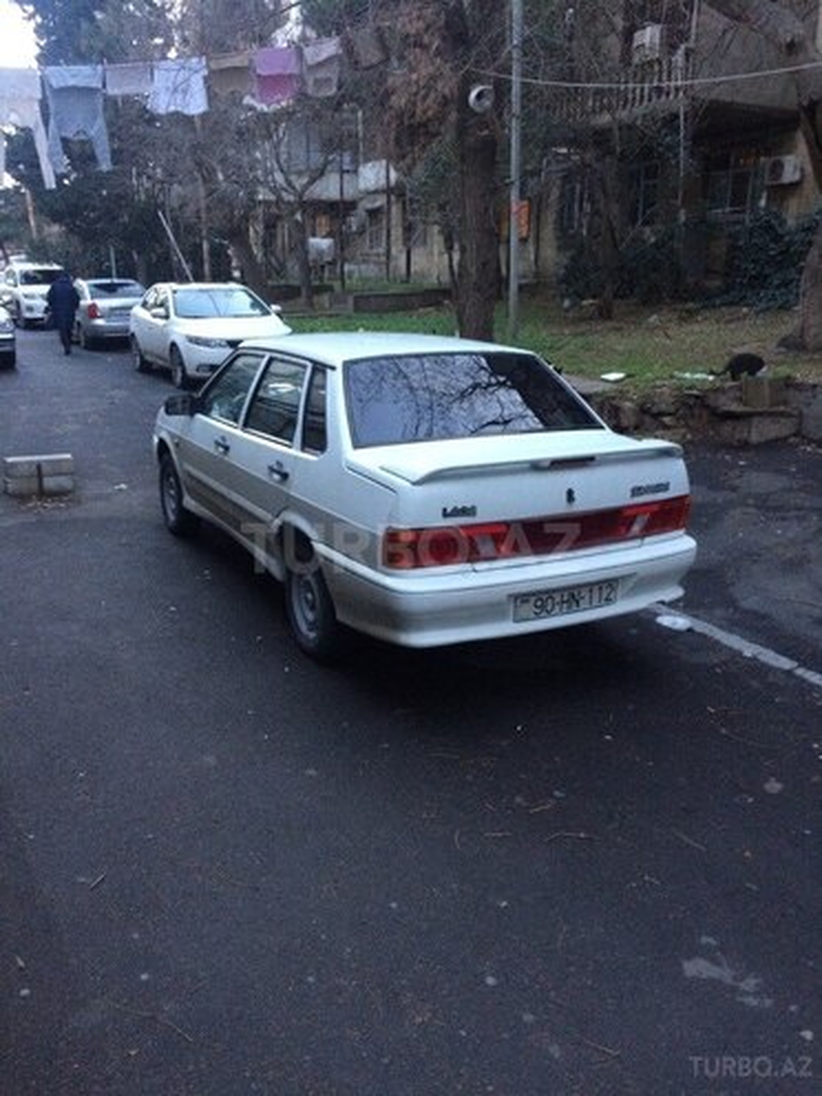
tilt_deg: -17.8
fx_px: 918
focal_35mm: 29
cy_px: 548
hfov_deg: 48.2
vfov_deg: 61.7
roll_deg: +1.6
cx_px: 411
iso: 320
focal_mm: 4.15
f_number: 2.2
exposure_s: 1/33
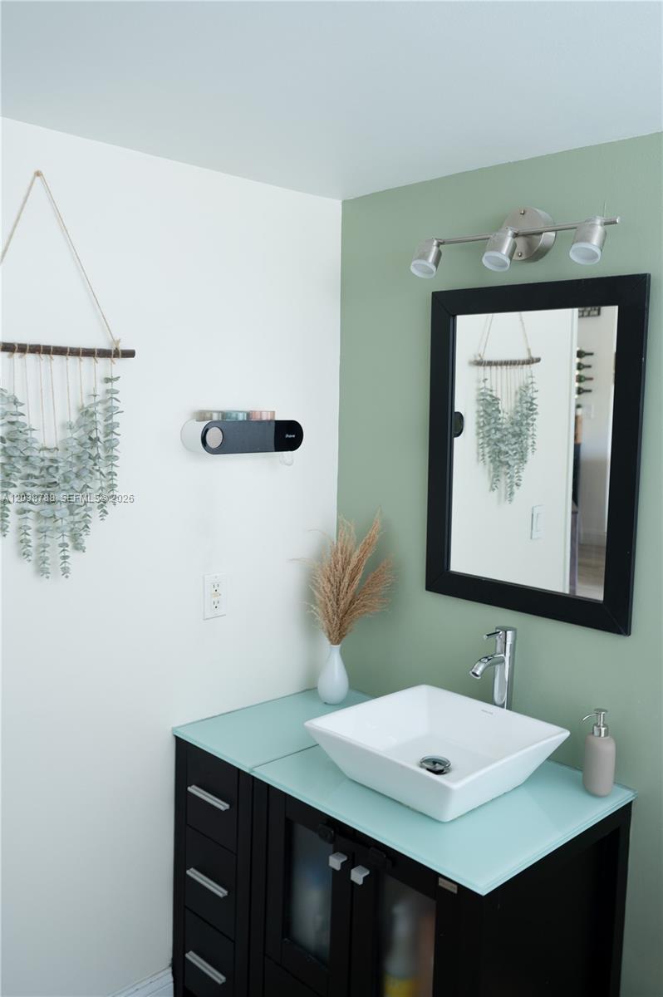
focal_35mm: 30
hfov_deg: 42.9
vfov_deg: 61.1
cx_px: 332
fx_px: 844
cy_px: 498
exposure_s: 1/3
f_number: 4
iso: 100
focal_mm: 30.5
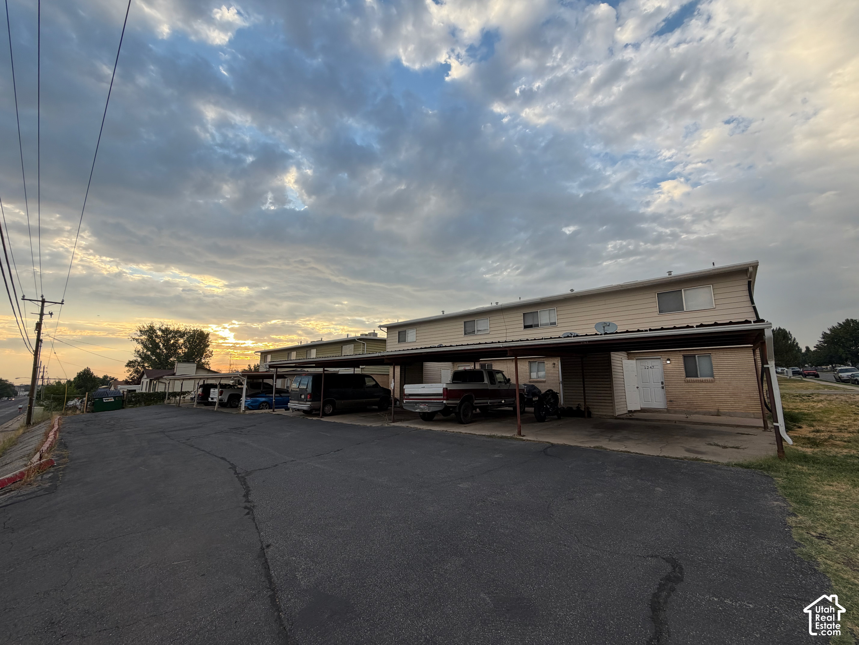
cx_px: 430
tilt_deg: +10.2
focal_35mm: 14
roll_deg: -0.2
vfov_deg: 85.7
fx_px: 347
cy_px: 322
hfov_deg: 102.1
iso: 64
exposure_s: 1/451
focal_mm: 2.22
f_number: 2.2
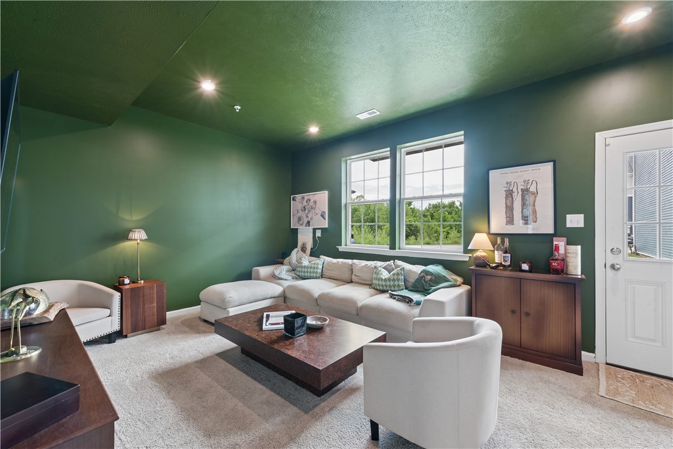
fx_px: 262
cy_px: 224
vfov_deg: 81.2
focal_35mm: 14
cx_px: 336
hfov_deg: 104.2
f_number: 11
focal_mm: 14
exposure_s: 1/1.67
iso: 50
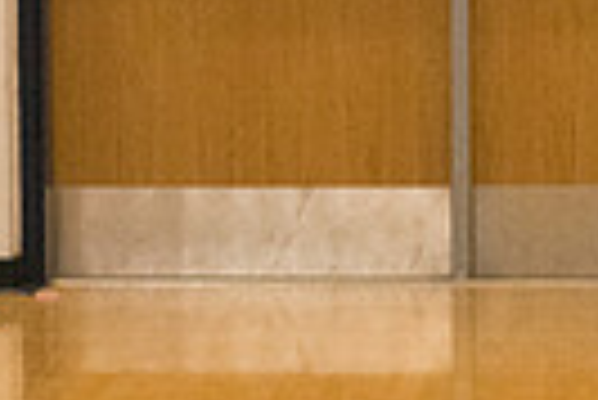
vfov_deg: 3.6
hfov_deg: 5.4
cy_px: 234
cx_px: -450
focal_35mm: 378
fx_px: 6286
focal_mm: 58
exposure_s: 1/400
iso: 10000
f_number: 5.6
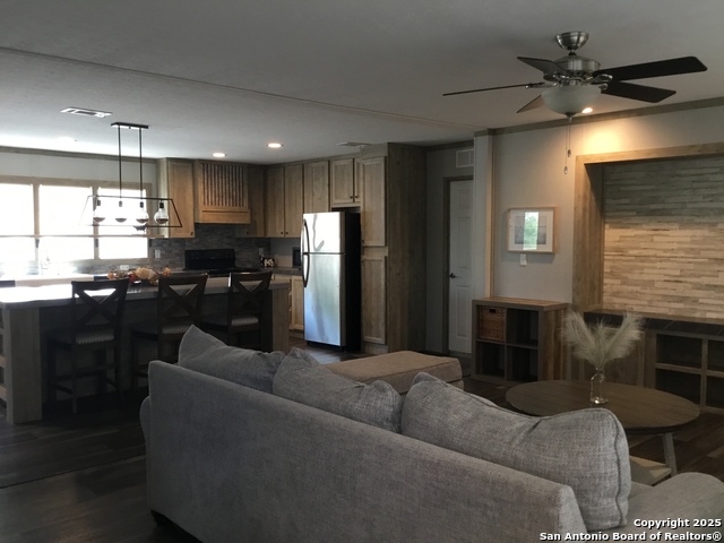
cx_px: 362
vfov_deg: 45.4
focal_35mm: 31
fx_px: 648
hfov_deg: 58.4
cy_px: 272
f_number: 2.4
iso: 80
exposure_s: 1/30
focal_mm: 3.3
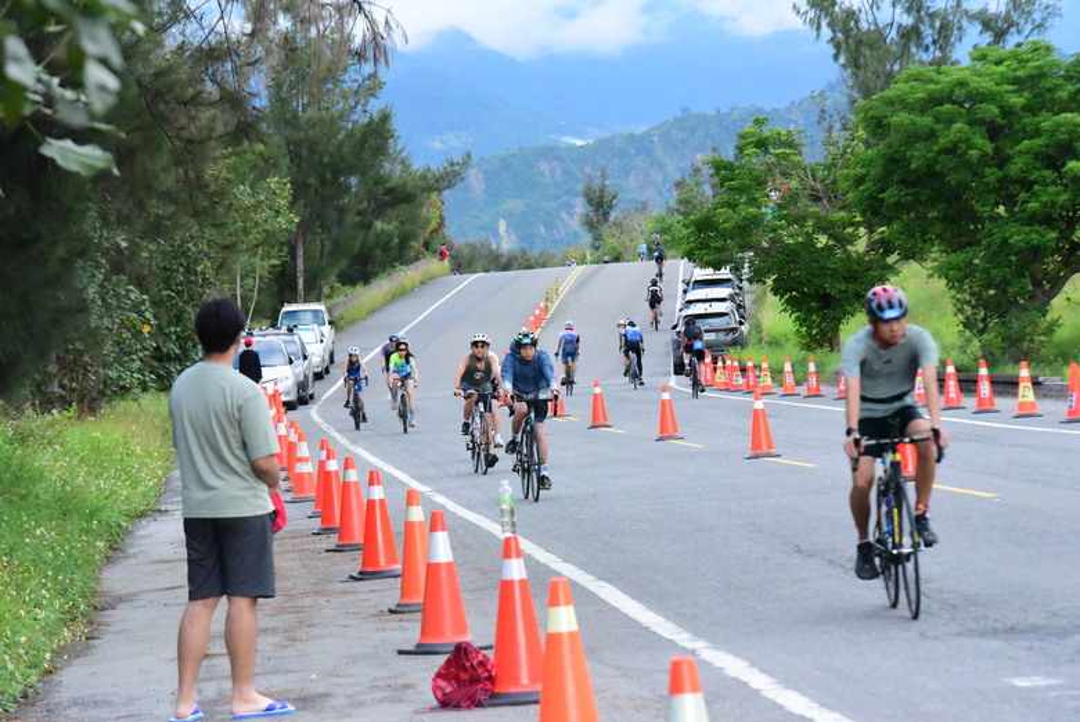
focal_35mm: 155
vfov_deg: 8.9
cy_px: 361
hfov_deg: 13.2
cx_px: 540
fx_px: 4652
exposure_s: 1/4000
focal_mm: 155
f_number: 8
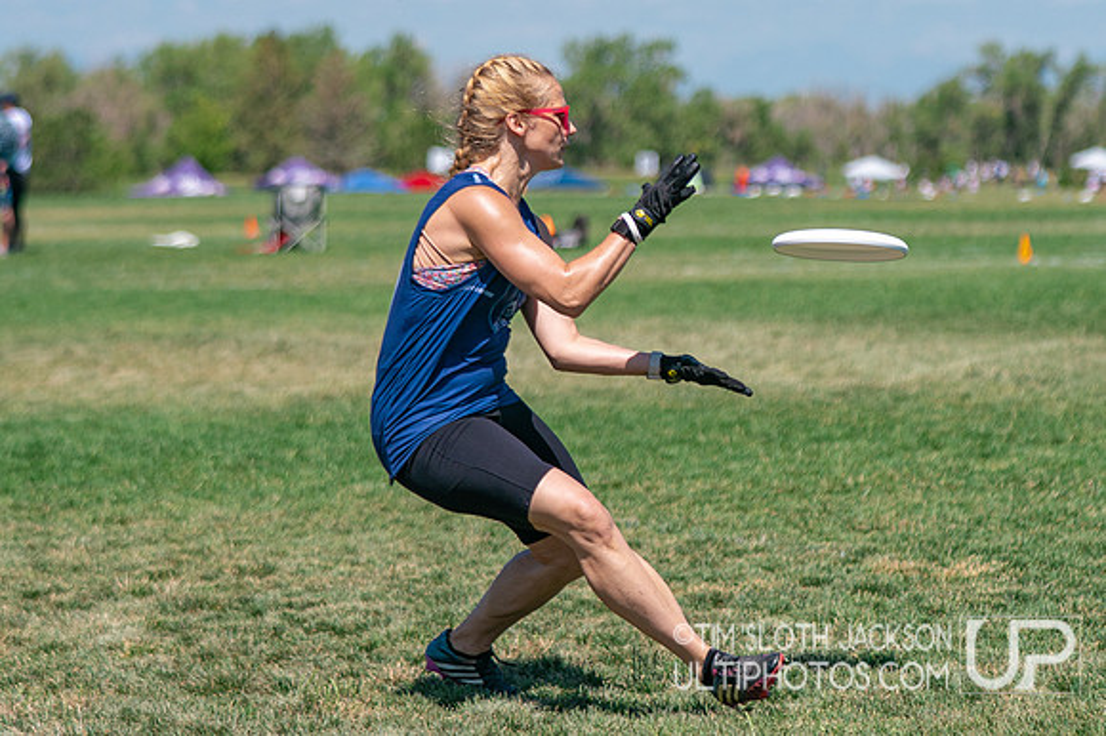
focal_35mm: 158
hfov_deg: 13.0
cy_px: 271
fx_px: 4846
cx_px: 590
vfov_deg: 8.7
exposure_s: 1/5000
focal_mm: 86
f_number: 2.8
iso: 250
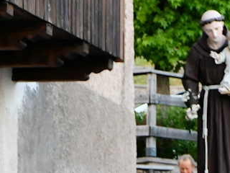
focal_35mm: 357
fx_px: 2372
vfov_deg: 4.1
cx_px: 229
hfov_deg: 5.5
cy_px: 390
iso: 1250
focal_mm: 66
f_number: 5
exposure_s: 1/125
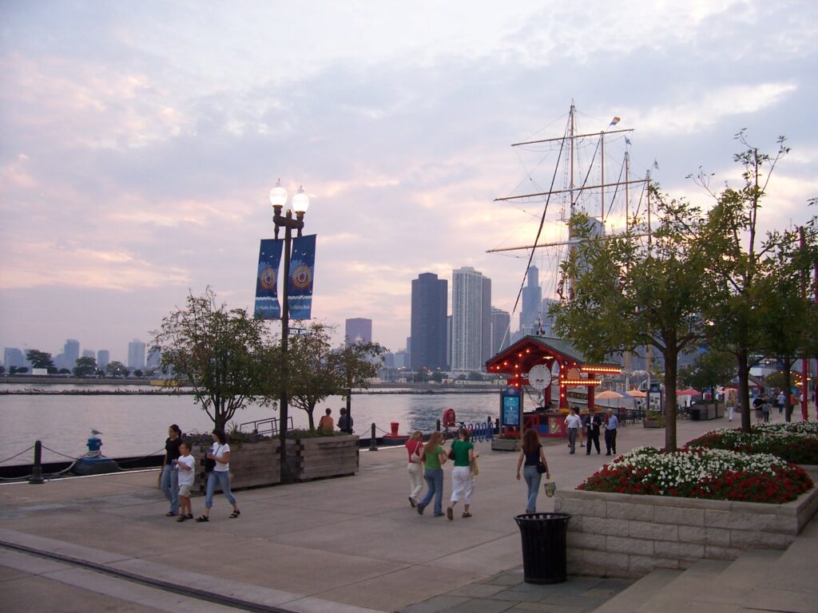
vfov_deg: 41.8
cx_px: 409
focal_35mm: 34
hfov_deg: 54.0
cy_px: 306
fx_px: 803
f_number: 2.7
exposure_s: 1/60
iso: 80
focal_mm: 5.6
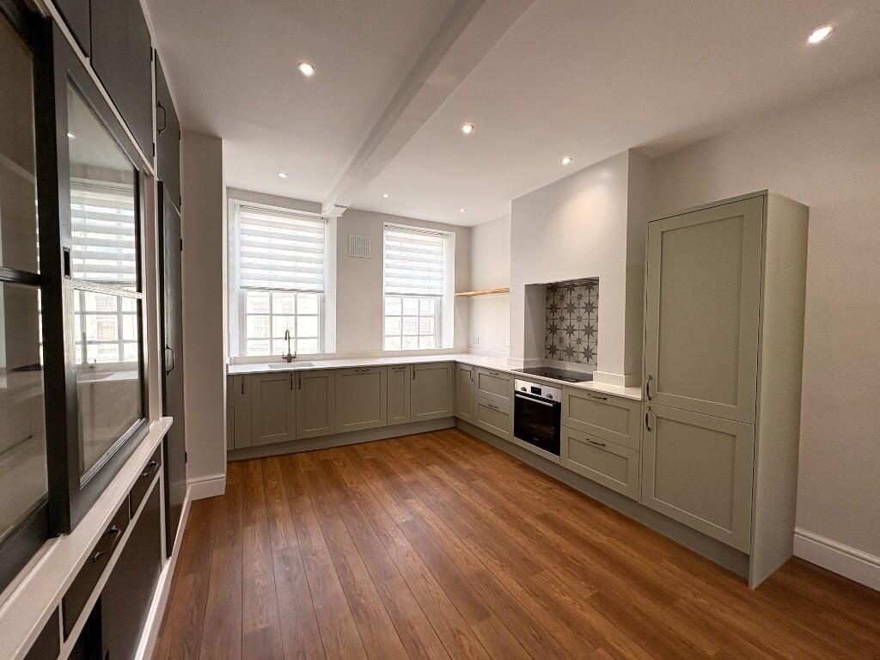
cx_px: 440
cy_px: 330
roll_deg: -0.5
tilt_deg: -1.8
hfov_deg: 102.1
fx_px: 356
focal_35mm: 14
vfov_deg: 85.7
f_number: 2.2
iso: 64
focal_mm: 2.22
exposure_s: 1/218
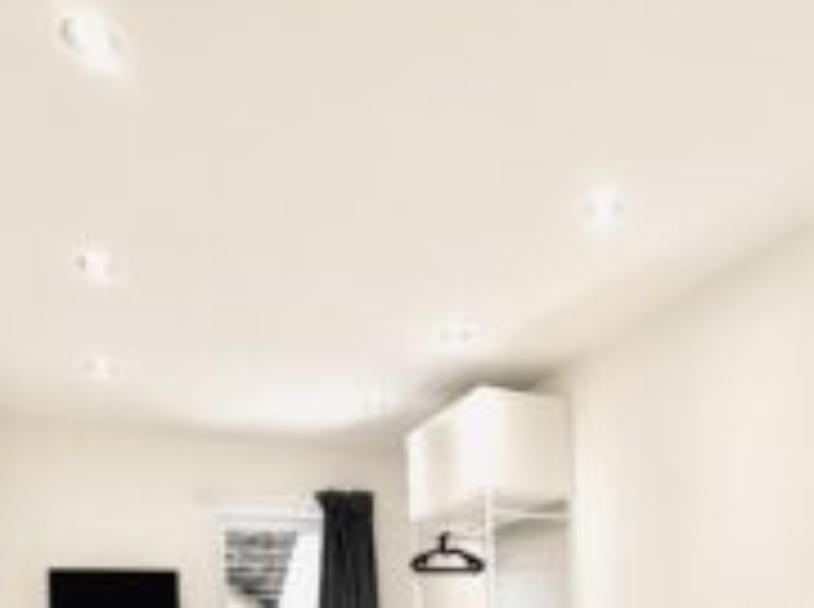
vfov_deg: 39.4
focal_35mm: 31
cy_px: 622
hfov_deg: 57.3
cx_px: 535
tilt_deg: -0.1
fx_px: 728
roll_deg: +2.0
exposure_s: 1/100
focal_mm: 2.22
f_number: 2.2
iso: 160
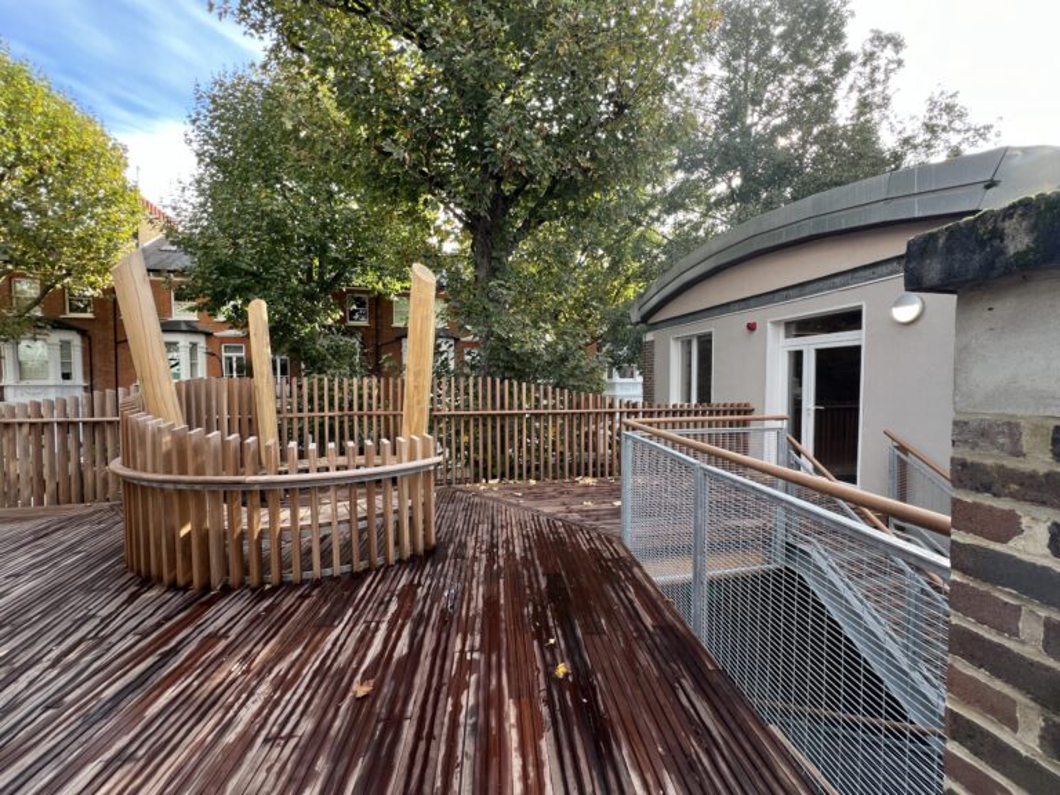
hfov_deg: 106.2
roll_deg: -0.3
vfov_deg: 89.9
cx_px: 530
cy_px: 398
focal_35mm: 13
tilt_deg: -2.6
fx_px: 398
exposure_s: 1/99
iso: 32
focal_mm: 1.57
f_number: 1.8
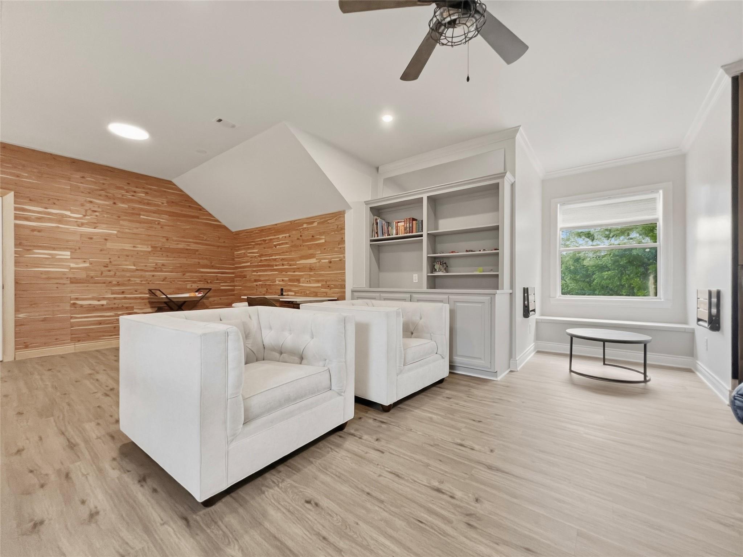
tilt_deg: +0.8
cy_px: 278
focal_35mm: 13
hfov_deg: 106.2
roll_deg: +0.3
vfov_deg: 89.9
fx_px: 279
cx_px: 372
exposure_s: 1/60
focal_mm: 1.6
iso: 200
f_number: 1.8
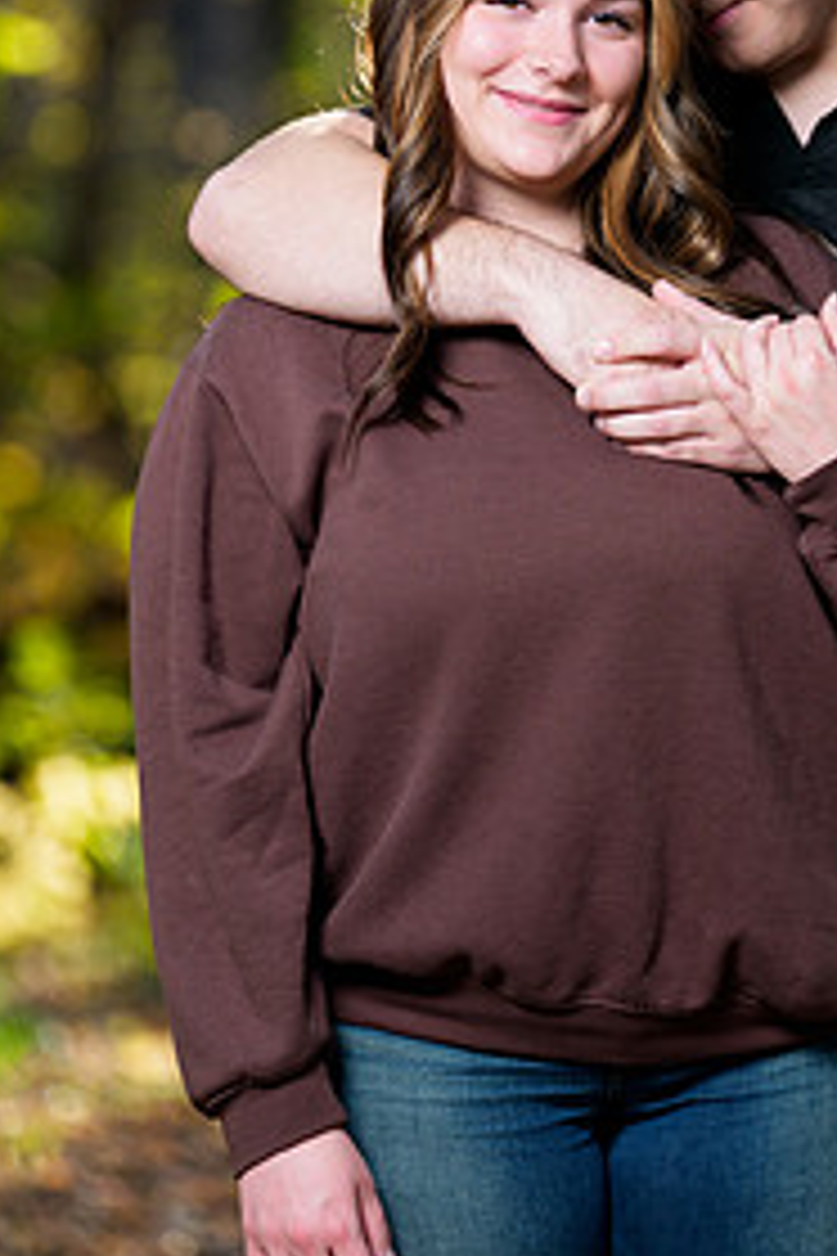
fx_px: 8439
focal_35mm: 242
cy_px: 338
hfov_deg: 5.7
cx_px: 652
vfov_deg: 8.5
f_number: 2.5
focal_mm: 150
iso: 250
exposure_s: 1/160
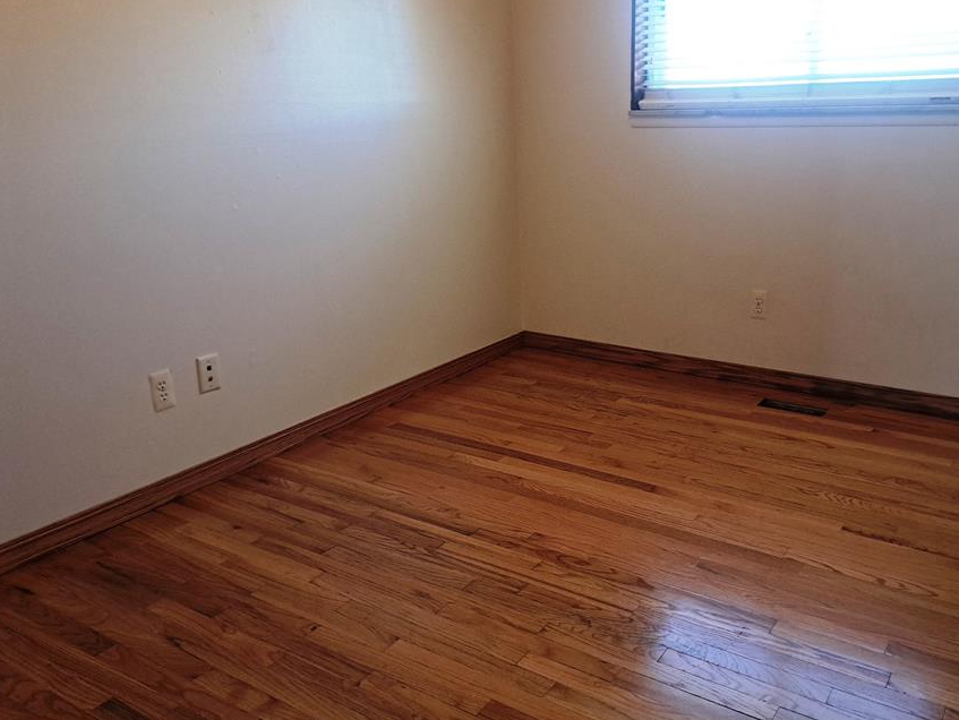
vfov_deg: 48.2
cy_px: 328
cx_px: 565
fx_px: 804
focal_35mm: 29
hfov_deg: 61.2
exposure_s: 1/60
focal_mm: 5.23
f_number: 1.8
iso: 320
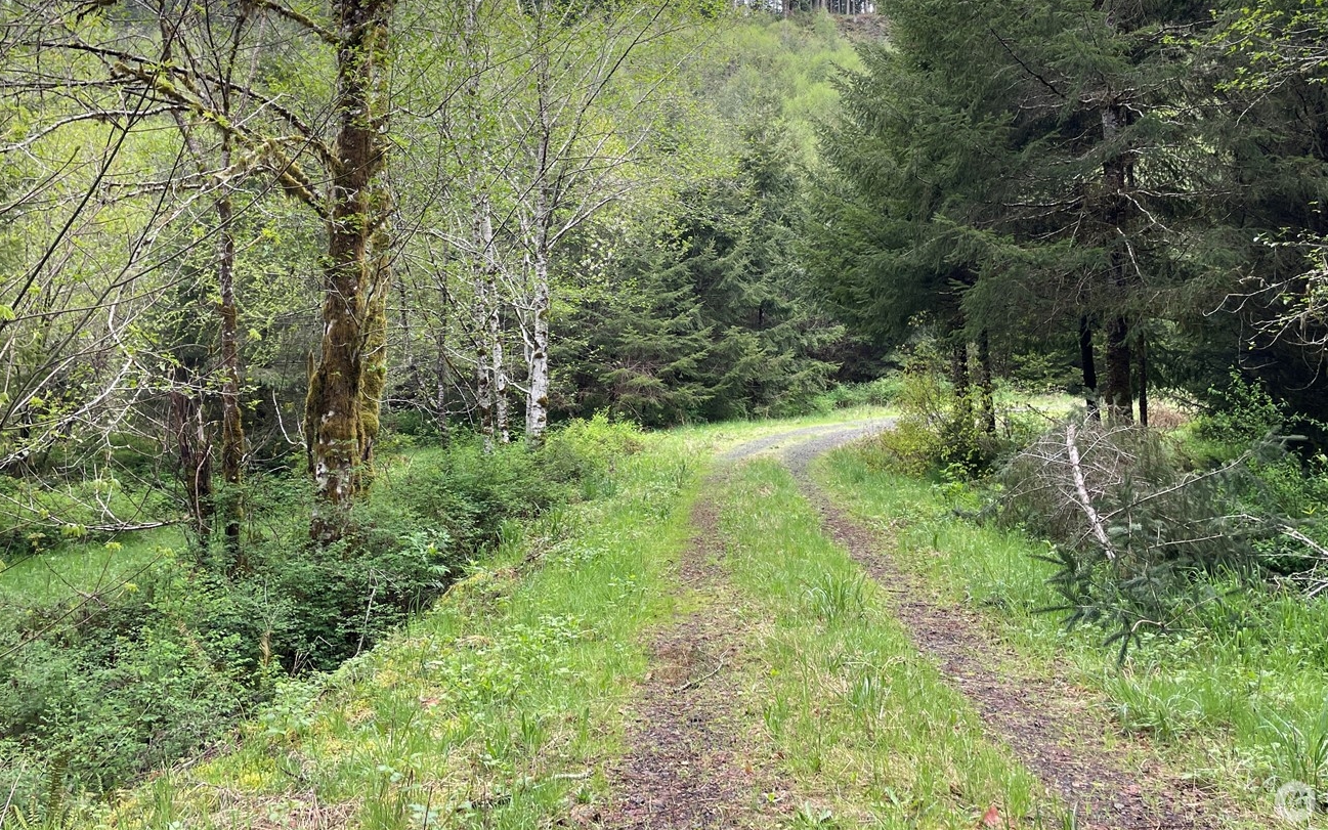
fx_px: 1231
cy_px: 235
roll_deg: -1.5
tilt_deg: +10.0
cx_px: 657
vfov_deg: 36.6
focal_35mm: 34
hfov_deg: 56.7
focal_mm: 4.2
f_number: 1.6
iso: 32
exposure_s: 1/208
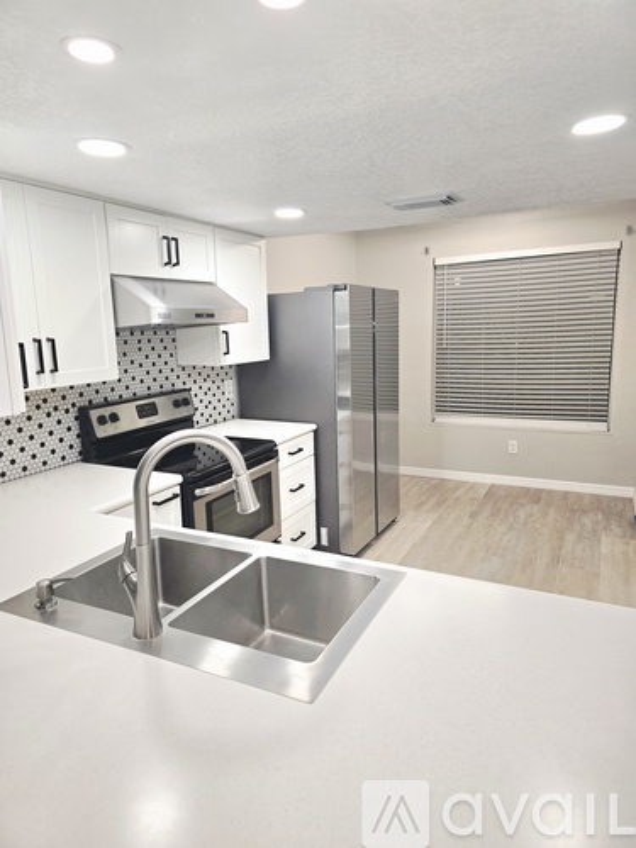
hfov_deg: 58.9
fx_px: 563
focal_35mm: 23
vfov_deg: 73.9
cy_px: 424
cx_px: 318
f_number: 1.7
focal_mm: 6.3
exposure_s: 1/60.2
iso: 50
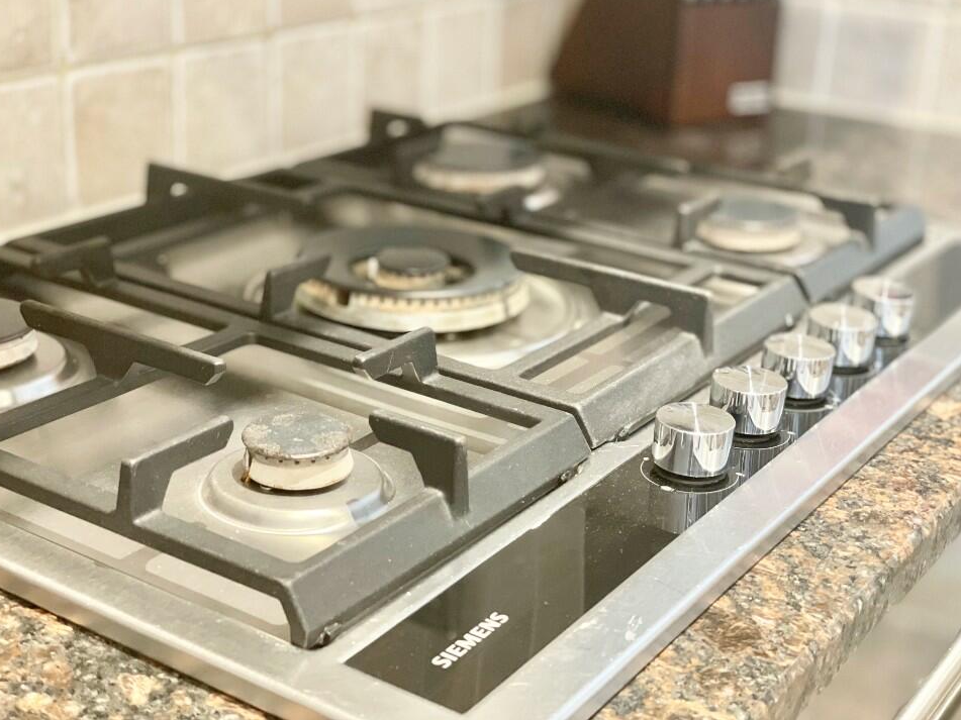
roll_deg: -3.0
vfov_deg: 26.1
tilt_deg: -20.0
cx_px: 477
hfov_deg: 34.4
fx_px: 1554
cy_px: 333
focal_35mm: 56
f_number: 2
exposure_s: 1/25
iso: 320
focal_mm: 6
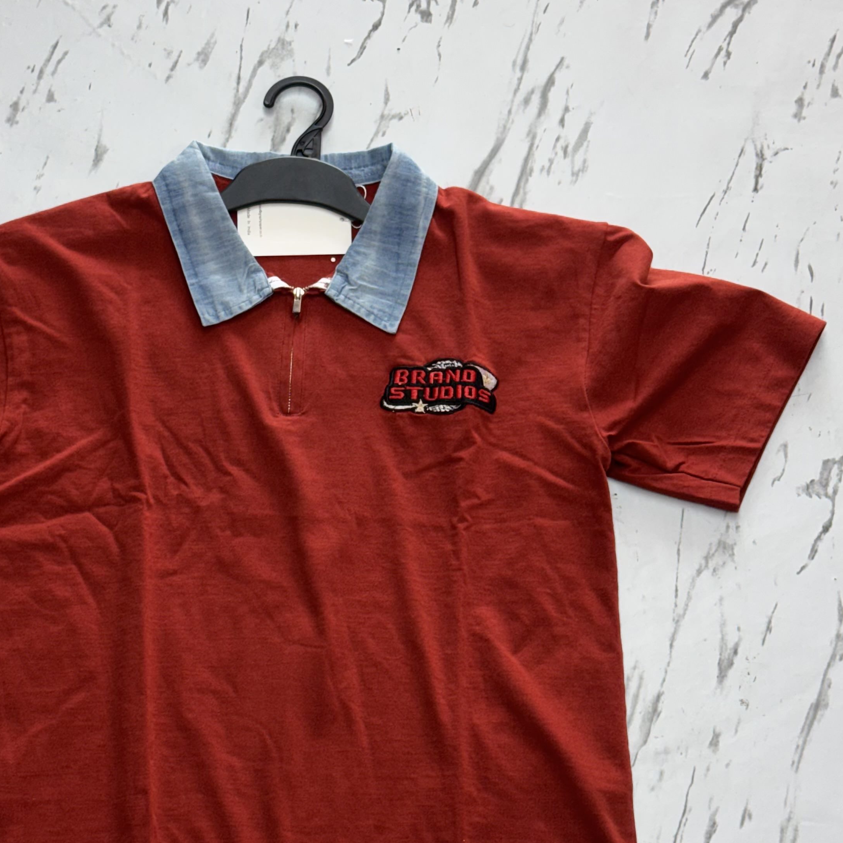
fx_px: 2177
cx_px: 276
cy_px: 515
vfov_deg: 21.9
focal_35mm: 79
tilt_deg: -68.1
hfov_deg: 21.8
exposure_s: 1/100
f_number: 1.78
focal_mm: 6.76
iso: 64
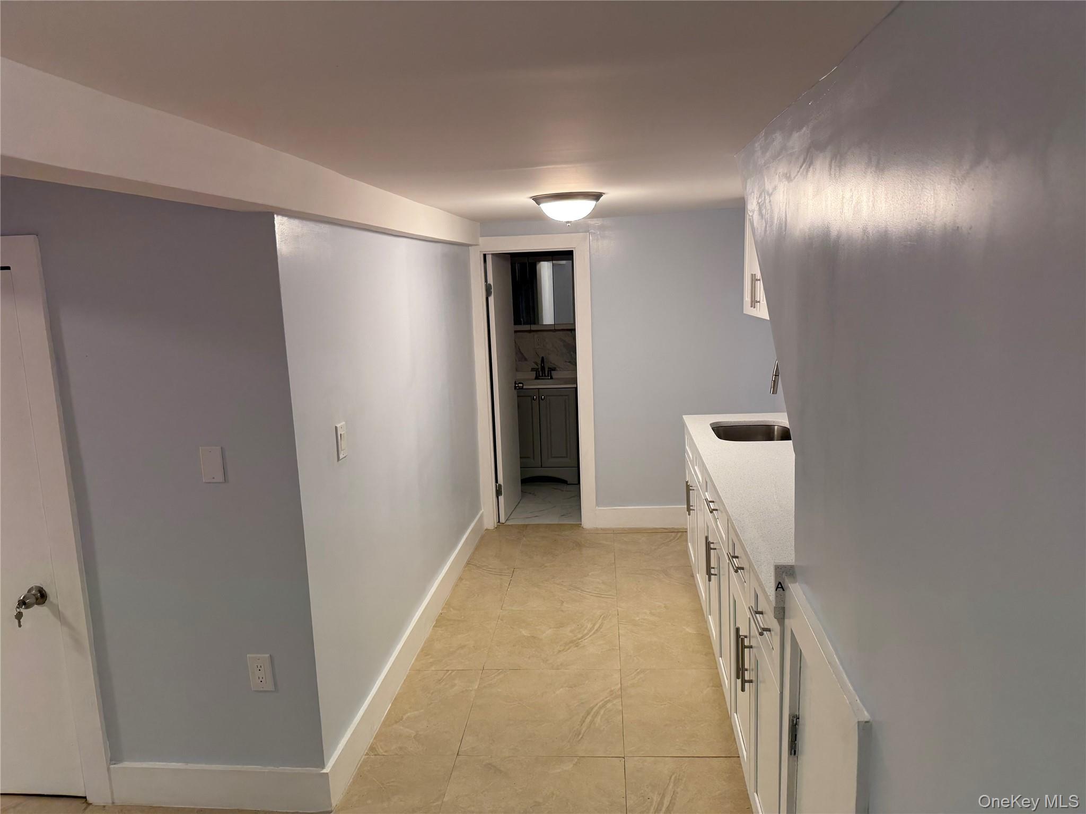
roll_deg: -0.6
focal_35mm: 24
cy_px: 407
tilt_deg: -9.8
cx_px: 543
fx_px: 753
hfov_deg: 71.6
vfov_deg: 56.8
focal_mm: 6.76
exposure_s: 1/120
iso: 160
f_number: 1.78
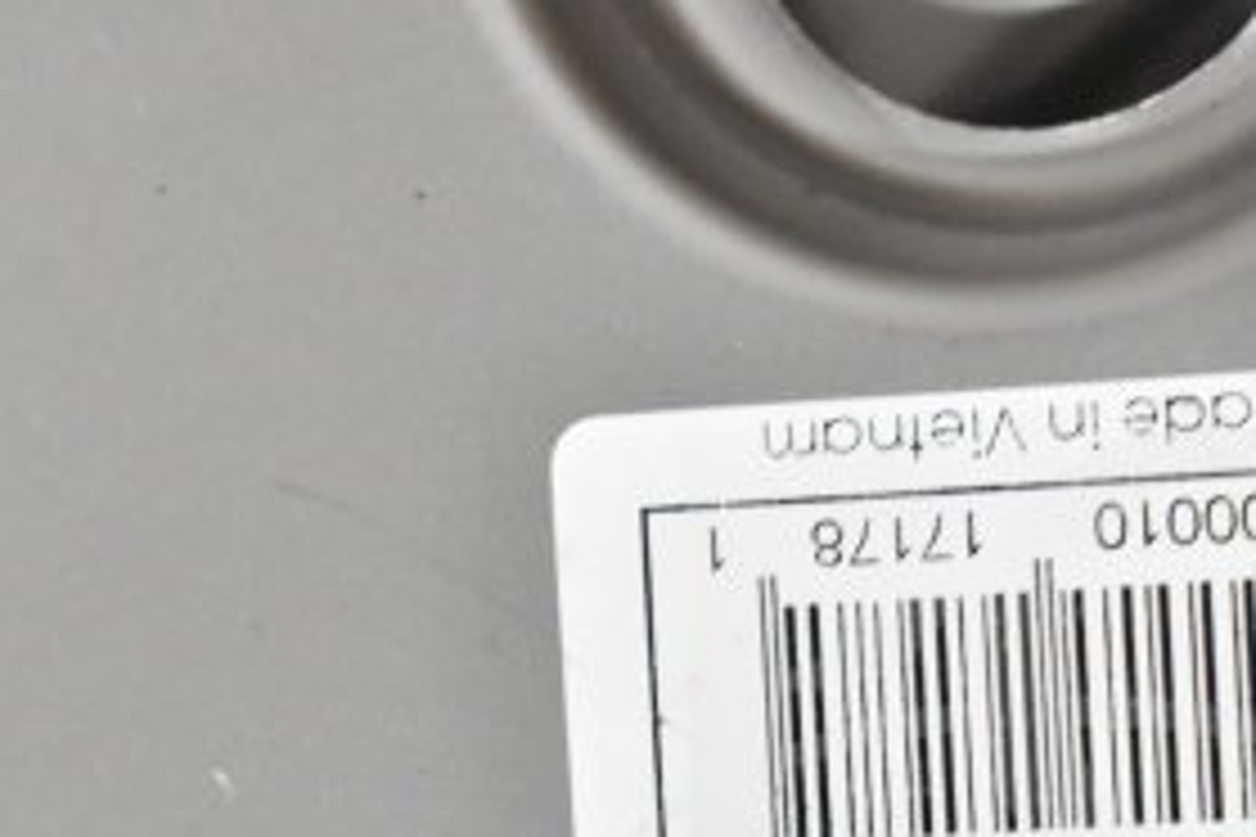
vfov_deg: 10.4
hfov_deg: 15.5
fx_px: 4570
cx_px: 1071
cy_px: 790
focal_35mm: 131
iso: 6400
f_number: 8
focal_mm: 40
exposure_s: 1/250
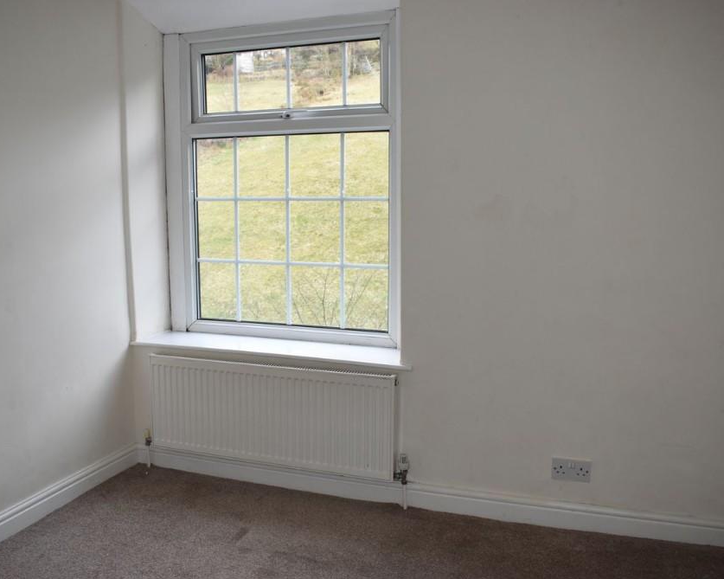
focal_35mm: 31
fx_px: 664
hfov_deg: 57.1
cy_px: 294
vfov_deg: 47.1
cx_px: 336
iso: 800
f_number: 5
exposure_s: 1/125
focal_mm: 18
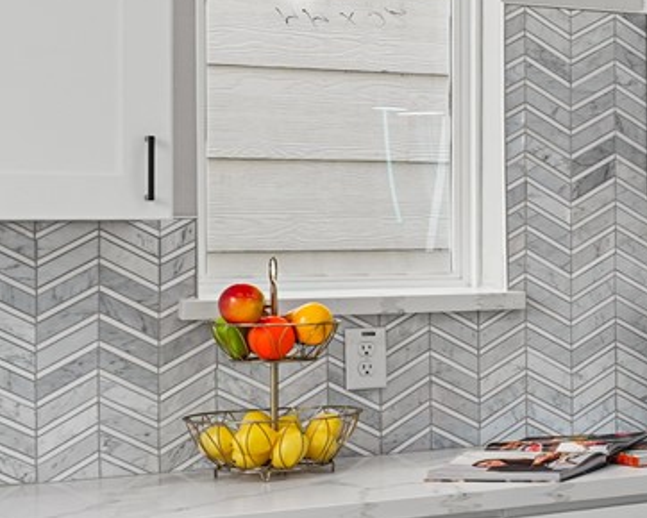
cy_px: 195
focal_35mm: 90
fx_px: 1724
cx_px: 1126
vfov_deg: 17.1
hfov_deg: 17.6
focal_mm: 16
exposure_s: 1/2.5
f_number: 8
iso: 100
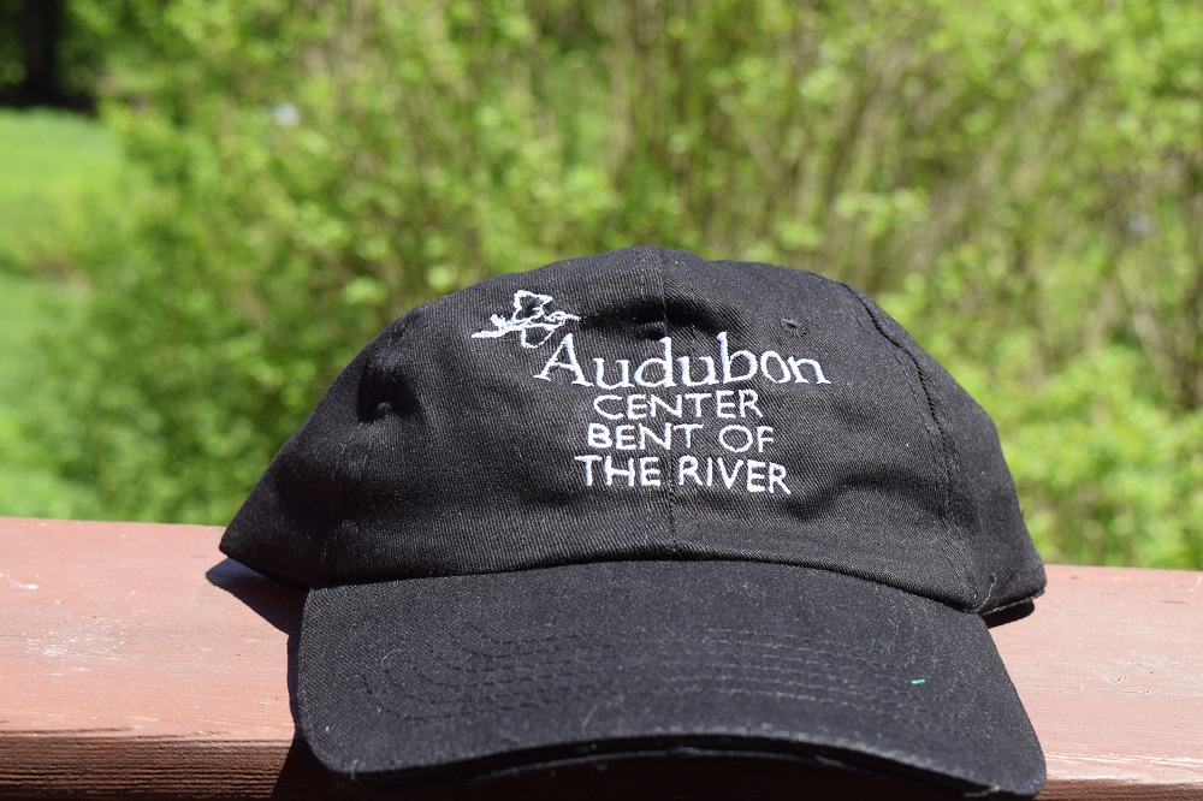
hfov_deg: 35.1
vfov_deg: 23.8
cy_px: 400
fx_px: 1904
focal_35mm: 57
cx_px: 602
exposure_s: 1/250
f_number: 8
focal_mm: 38
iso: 200
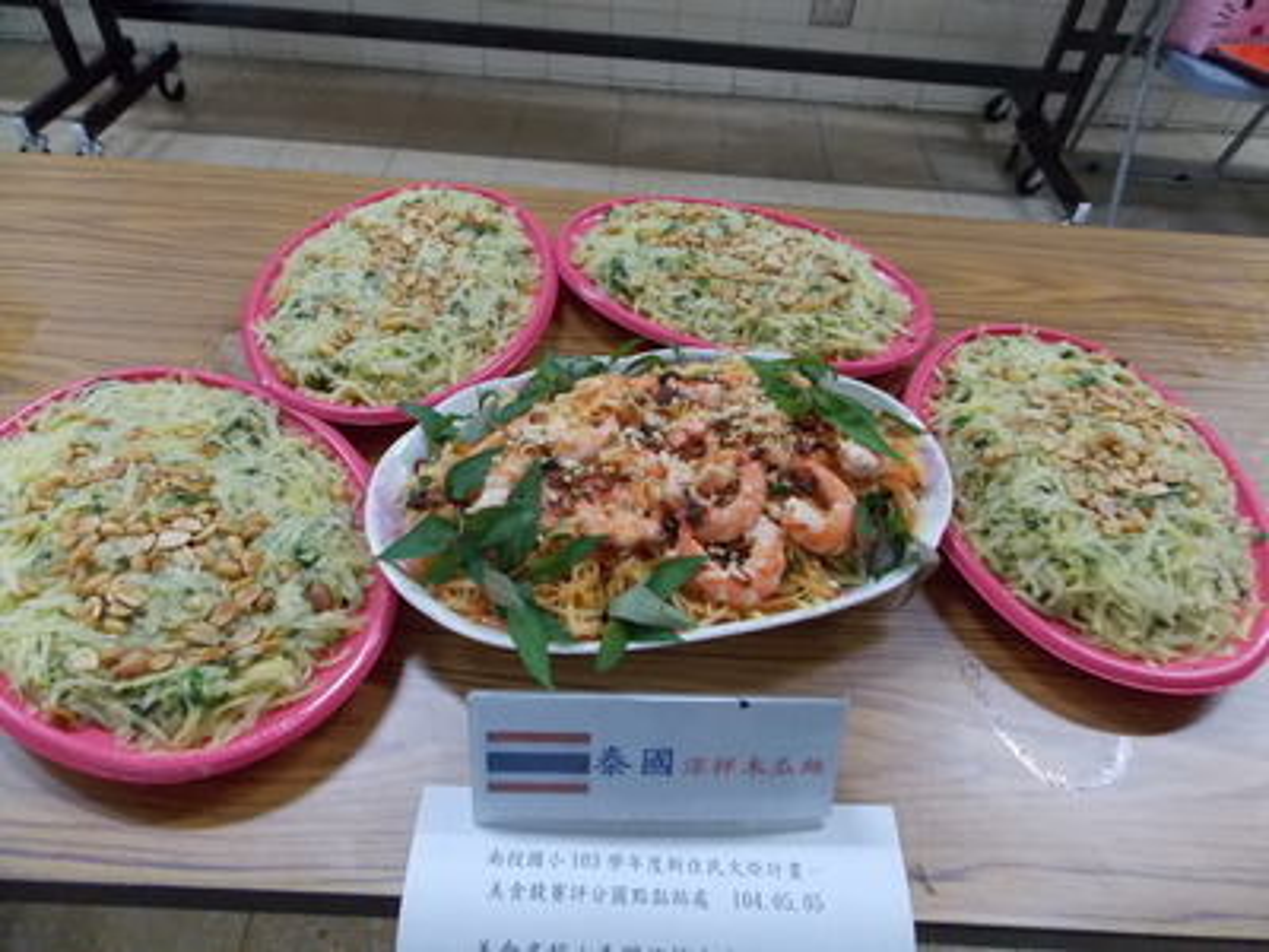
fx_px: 843
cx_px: 634
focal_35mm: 23
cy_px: 476
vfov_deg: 58.9
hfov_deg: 73.9
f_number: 3.1
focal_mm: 4
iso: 400
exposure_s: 1/20
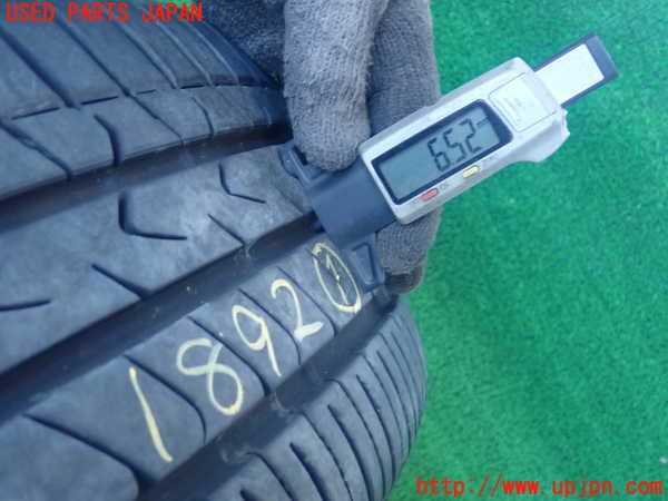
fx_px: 772
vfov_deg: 36.0
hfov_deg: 46.8
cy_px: 250
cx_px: 334
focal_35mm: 40
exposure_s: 1/40
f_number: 2.8
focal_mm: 7.34
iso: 320
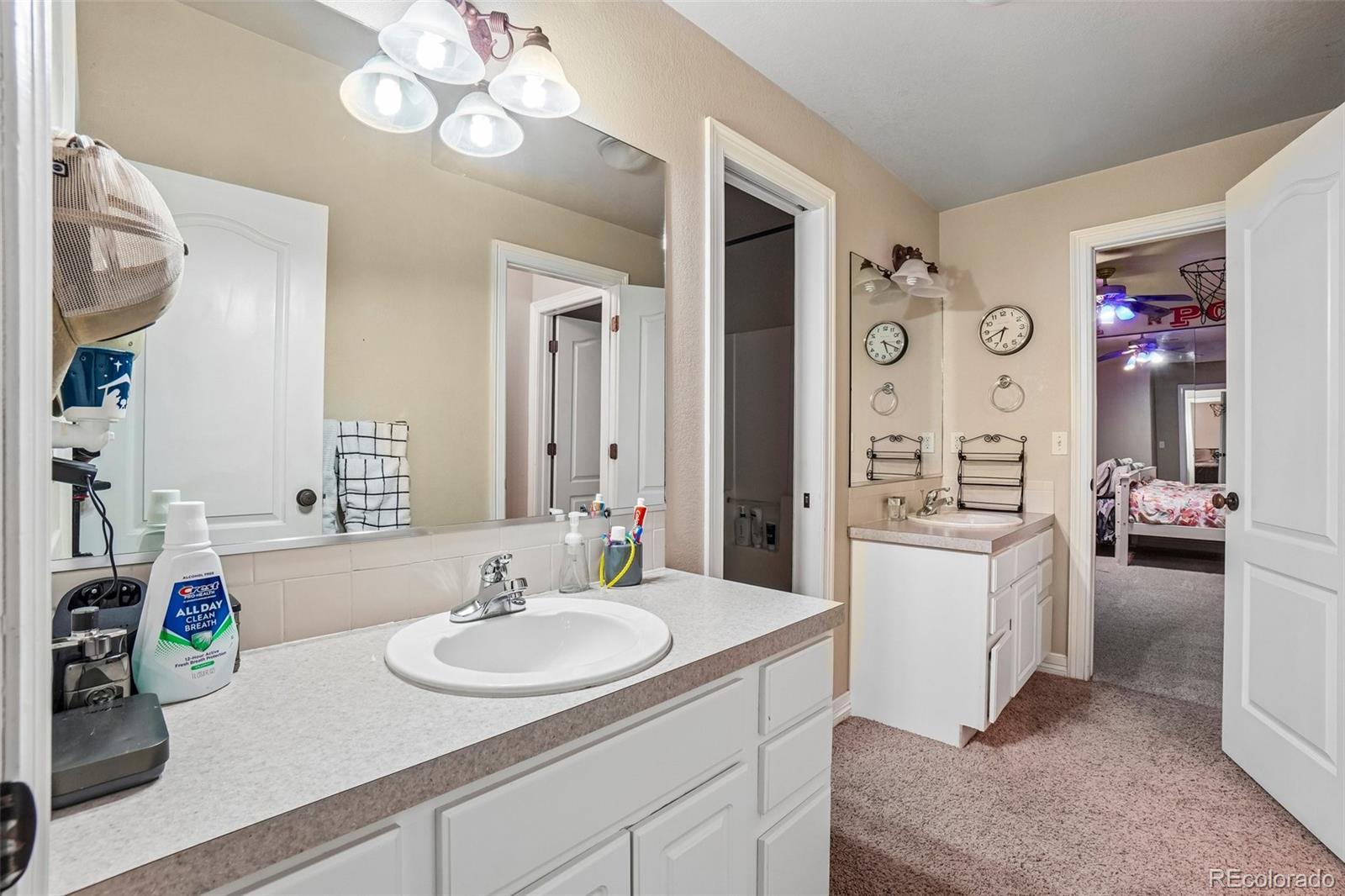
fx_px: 560
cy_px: 448
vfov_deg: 77.3
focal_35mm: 15
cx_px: 672
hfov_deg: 100.4
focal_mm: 10
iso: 400
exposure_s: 1/10
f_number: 8
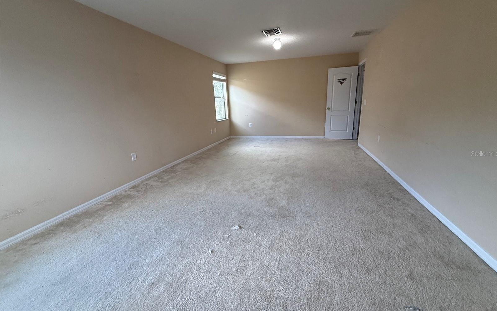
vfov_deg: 74.8
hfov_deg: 101.5
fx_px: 203
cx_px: 250
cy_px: 153
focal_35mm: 15
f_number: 2.2
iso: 160
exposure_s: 1/120
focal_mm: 2.22
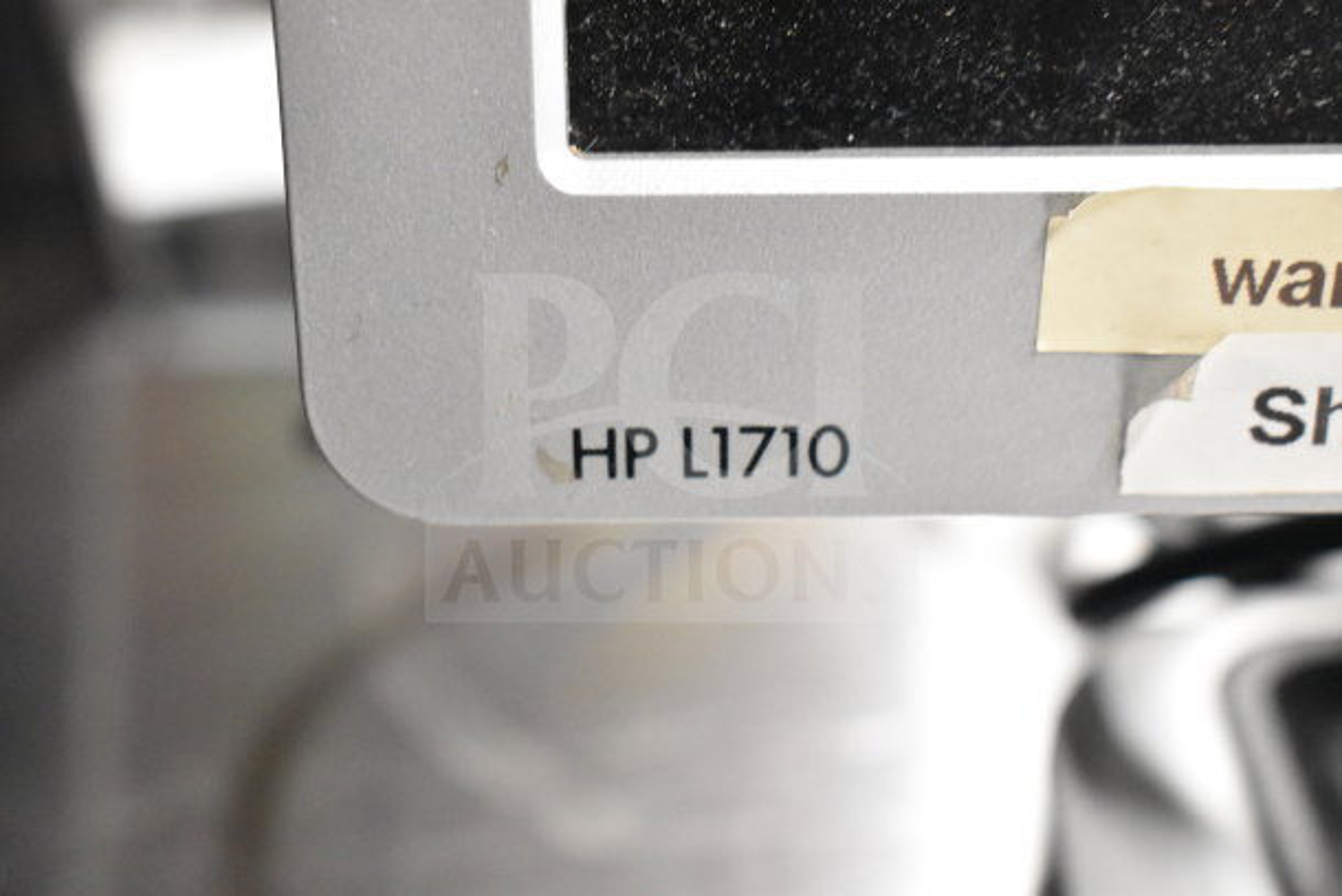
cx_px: 671
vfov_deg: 25.1
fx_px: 2013
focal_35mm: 54
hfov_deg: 36.9
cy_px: 448
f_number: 4.8
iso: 7200
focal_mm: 36
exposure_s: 1/60
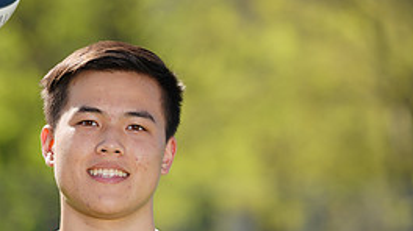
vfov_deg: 1.8
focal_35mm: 664
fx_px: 7266
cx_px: 126
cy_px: 301
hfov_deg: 3.3
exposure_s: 1/200
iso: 64
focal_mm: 288
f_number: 6.3
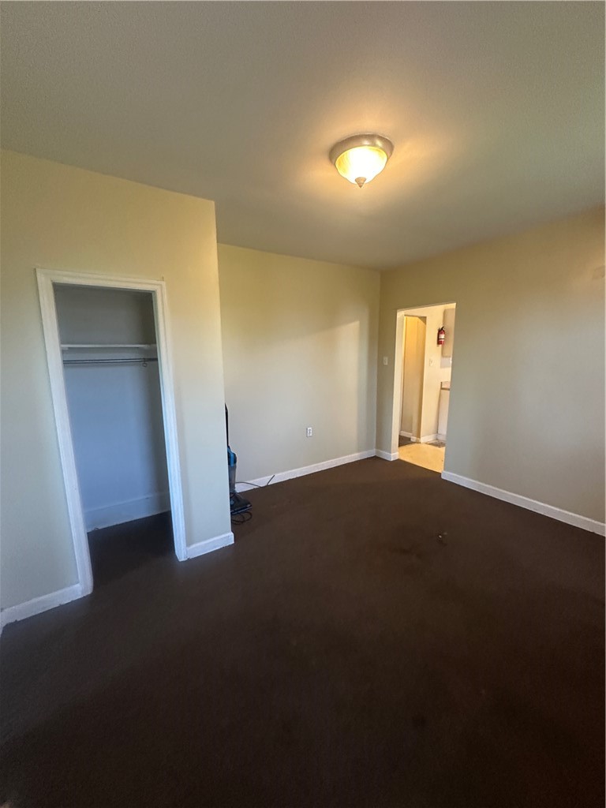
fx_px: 327
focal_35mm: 14
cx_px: 303
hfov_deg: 85.7
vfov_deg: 102.1
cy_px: 404
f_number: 2.2
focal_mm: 2.22
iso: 500
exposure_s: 1/60
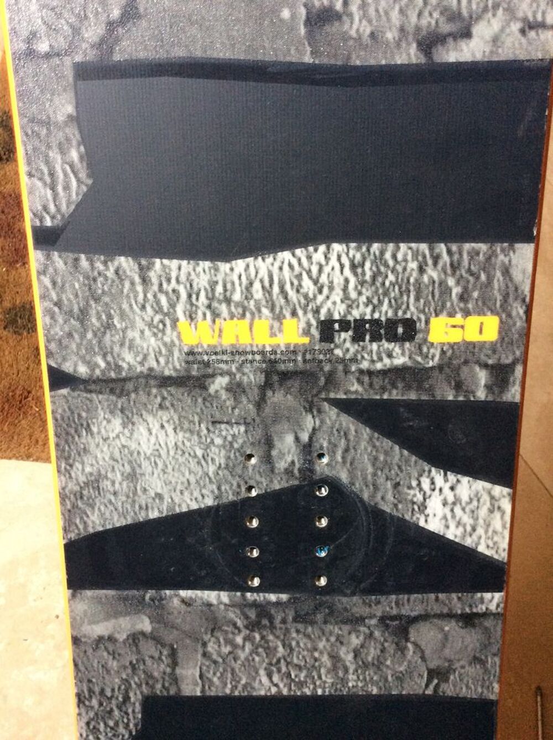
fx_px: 683
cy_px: 370
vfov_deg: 56.9
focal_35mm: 32
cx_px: 276
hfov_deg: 44.1
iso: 200
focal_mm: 3.3
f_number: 2.4
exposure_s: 1/25
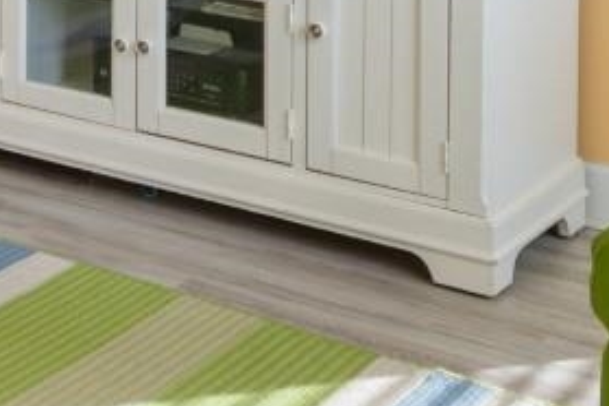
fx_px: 1573
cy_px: -354
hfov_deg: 18.1
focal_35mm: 93
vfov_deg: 13.1
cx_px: -441
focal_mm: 11
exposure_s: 1/13
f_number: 4.8
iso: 100
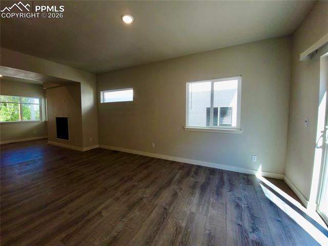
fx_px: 123
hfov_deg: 106.2
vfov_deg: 89.8
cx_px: 164
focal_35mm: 13
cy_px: 123
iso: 50
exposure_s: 1/120
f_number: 2.2
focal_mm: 1.74
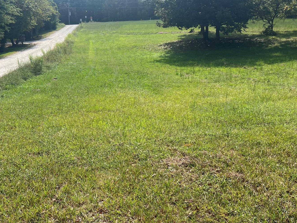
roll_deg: +0.1
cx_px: 123
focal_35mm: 40
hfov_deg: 46.6
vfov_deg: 35.9
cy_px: 107
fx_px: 343
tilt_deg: -12.4
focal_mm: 5.7
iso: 50
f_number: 1.5
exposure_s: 1/2762
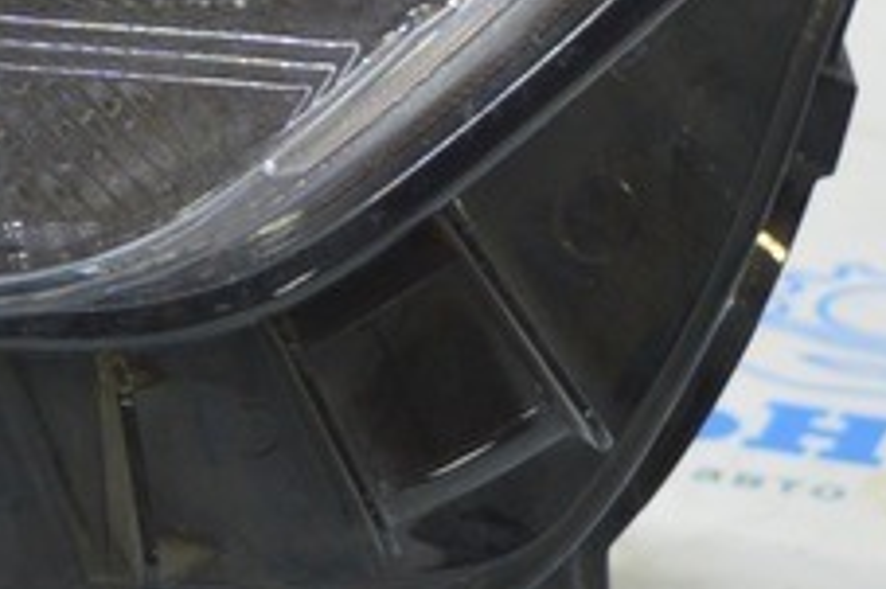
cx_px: -816
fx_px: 4992
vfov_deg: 6.7
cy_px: -240
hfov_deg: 9.5
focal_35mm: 203
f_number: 5.6
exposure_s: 1/20
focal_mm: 30
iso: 400
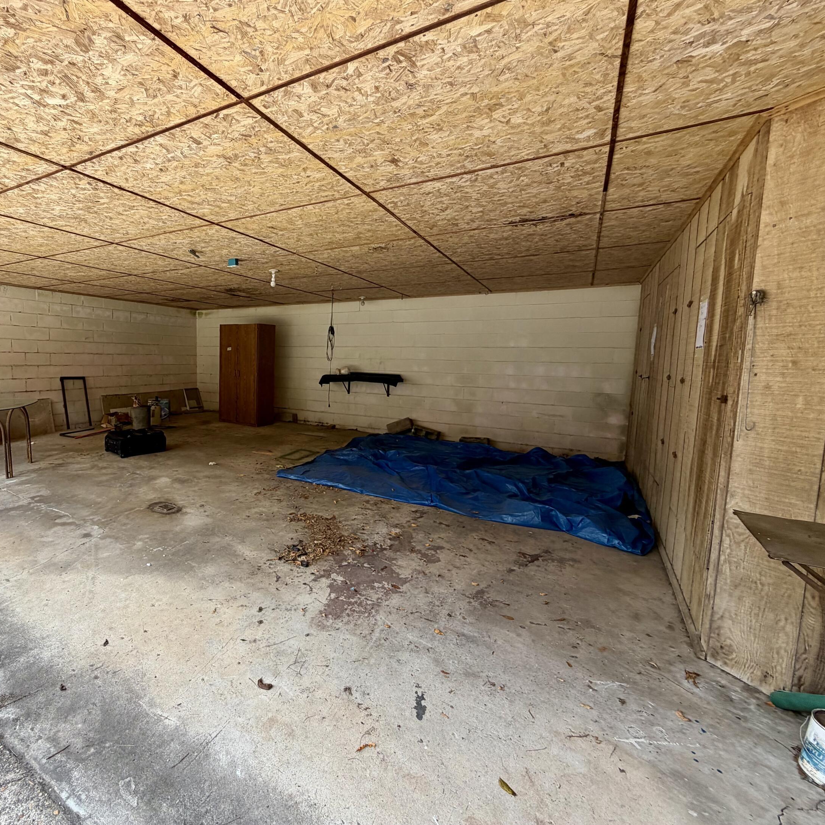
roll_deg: -2.3
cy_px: 400
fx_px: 458
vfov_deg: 83.9
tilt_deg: -5.0
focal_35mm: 17
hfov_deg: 80.9
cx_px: 268
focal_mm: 2.22
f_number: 2.2
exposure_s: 1/210
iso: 50
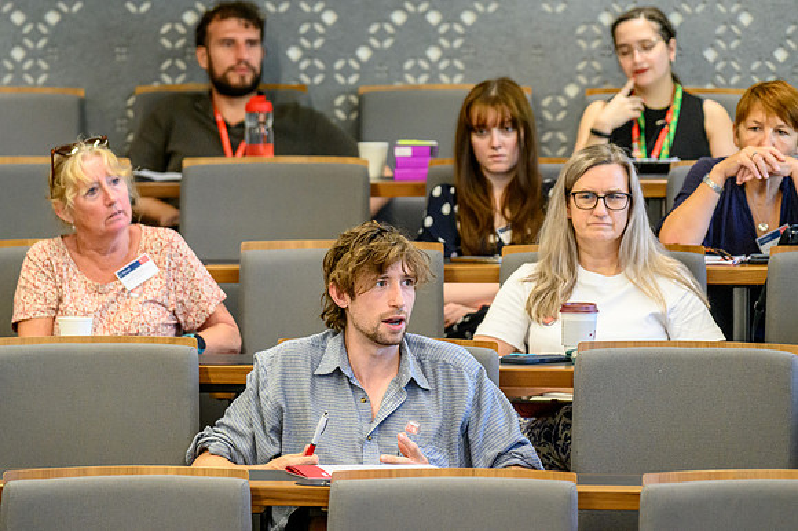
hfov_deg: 9.2
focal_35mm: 225
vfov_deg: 6.1
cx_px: 399
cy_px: 266
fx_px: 4986
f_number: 2.8
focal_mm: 150
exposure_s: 1/250
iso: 4500
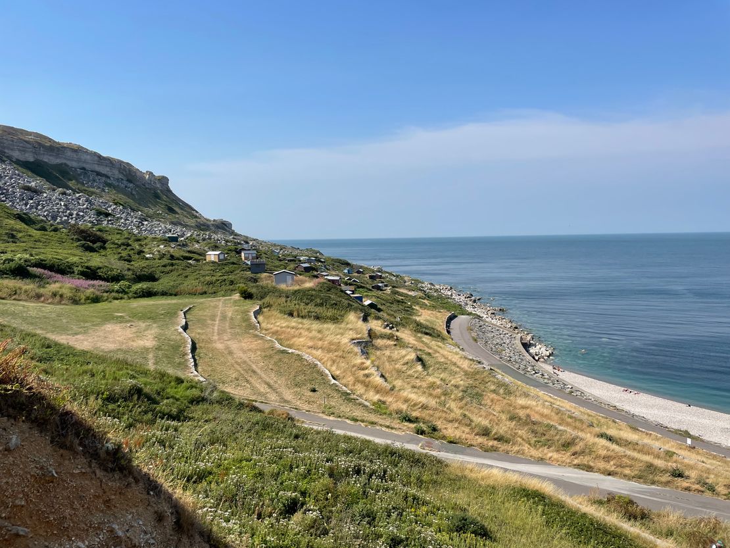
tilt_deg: -3.0
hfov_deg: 67.3
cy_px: 274
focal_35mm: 26
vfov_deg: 53.1
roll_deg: +1.2
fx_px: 548
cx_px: 365
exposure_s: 1/4651
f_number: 1.6
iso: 32
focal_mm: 4.2
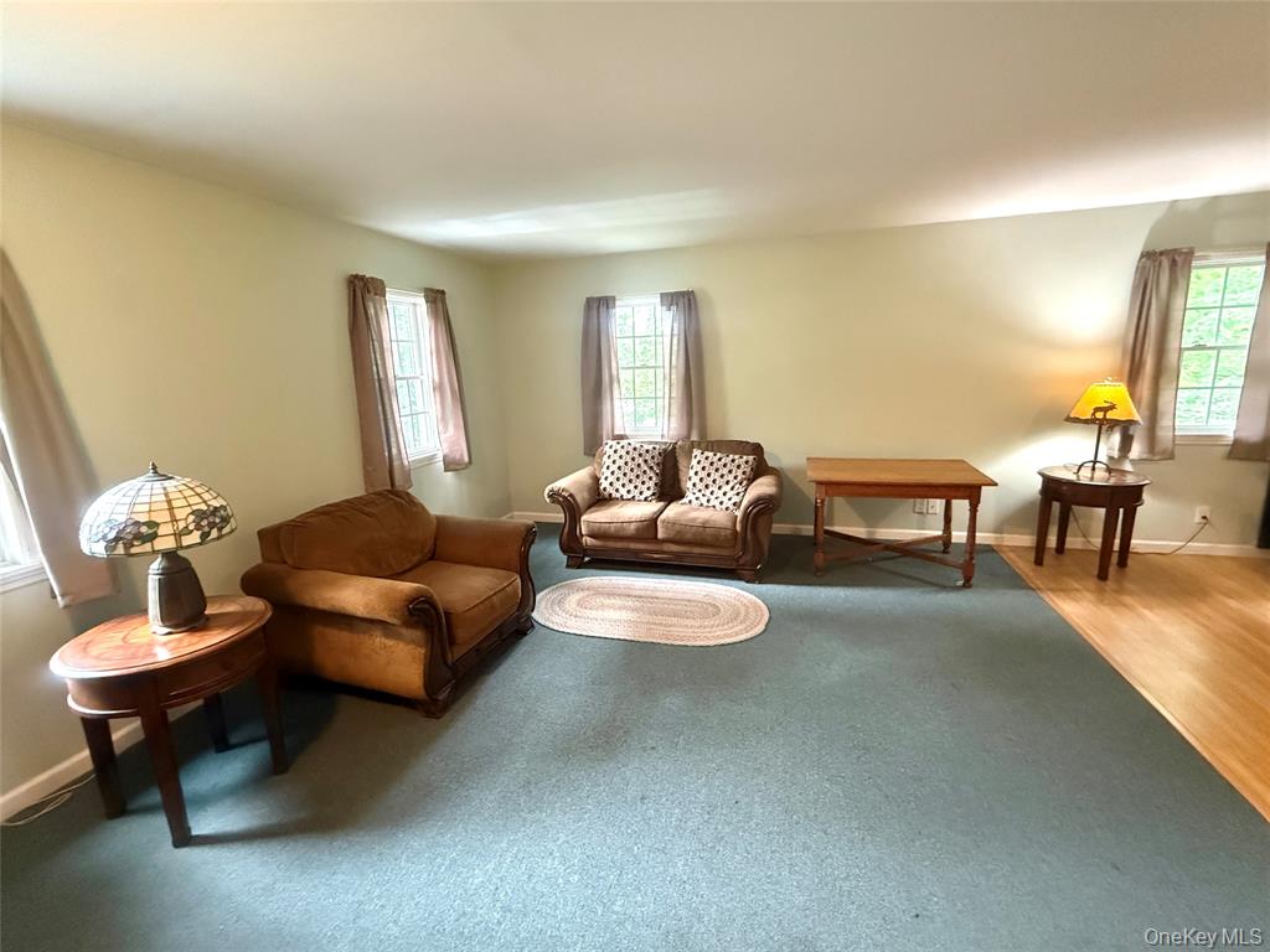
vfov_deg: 85.7
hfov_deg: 102.1
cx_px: 635
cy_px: 476
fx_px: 514
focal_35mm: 14
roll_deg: -0.6
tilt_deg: -11.9
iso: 1250
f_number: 2.2
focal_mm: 2.22
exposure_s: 1/60
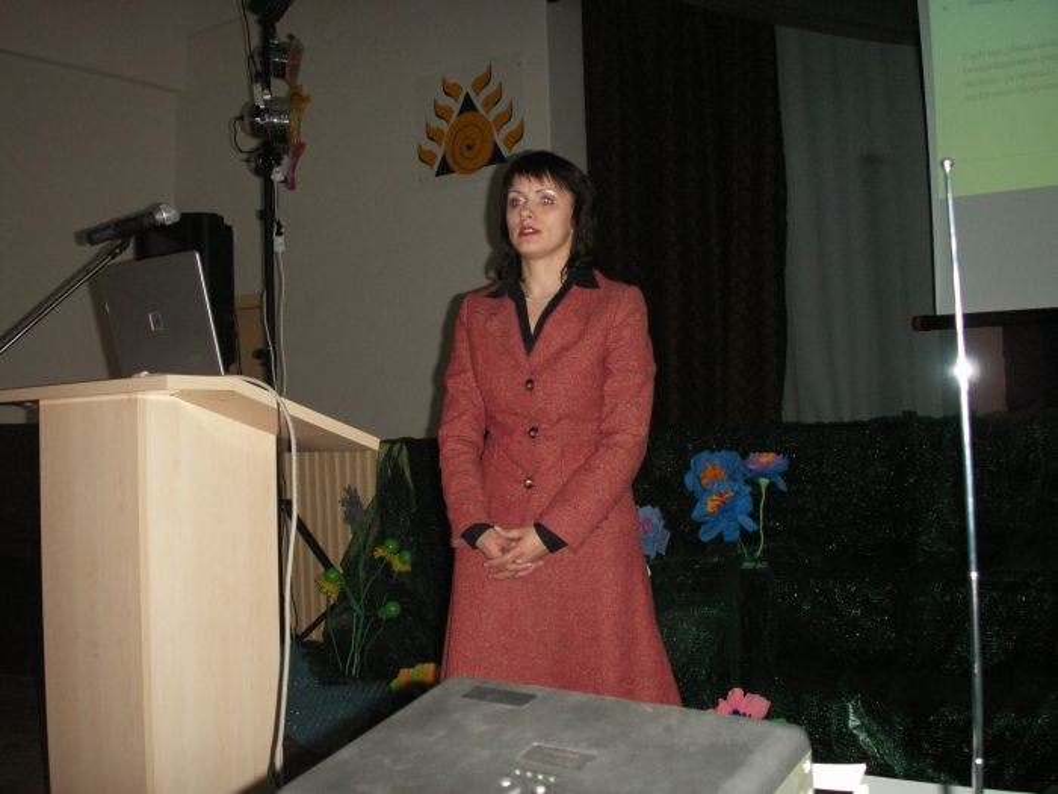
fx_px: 1131
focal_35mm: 37
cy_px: 397
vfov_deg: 38.7
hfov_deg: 50.1
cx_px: 529
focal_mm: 7.7
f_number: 3.5
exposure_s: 1/40
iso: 160
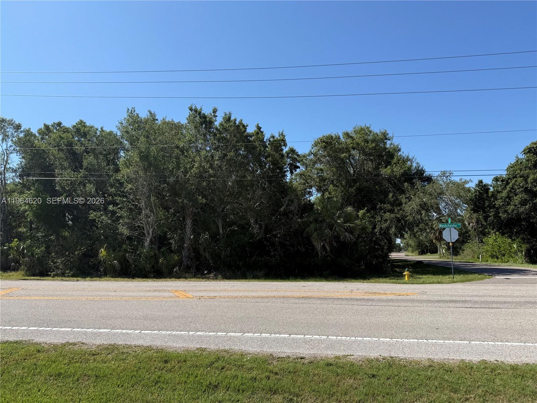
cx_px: 268
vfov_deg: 56.8
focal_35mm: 24
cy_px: 202
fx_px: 372
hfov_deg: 71.6
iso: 80
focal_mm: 6.76
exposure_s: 1/4405
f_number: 1.78
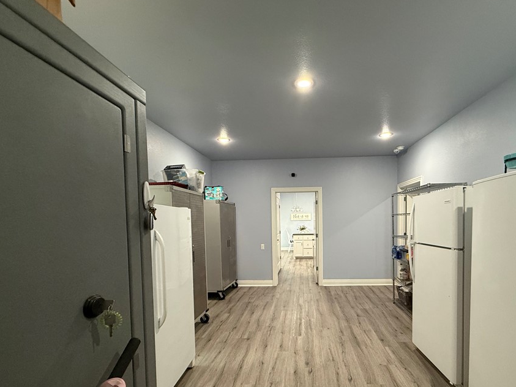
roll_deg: +0.5
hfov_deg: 90.5
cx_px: 293
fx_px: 253
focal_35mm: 17
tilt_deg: -1.1
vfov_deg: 73.9
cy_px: 231
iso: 400
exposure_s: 1/60
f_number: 2.2
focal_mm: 2.22
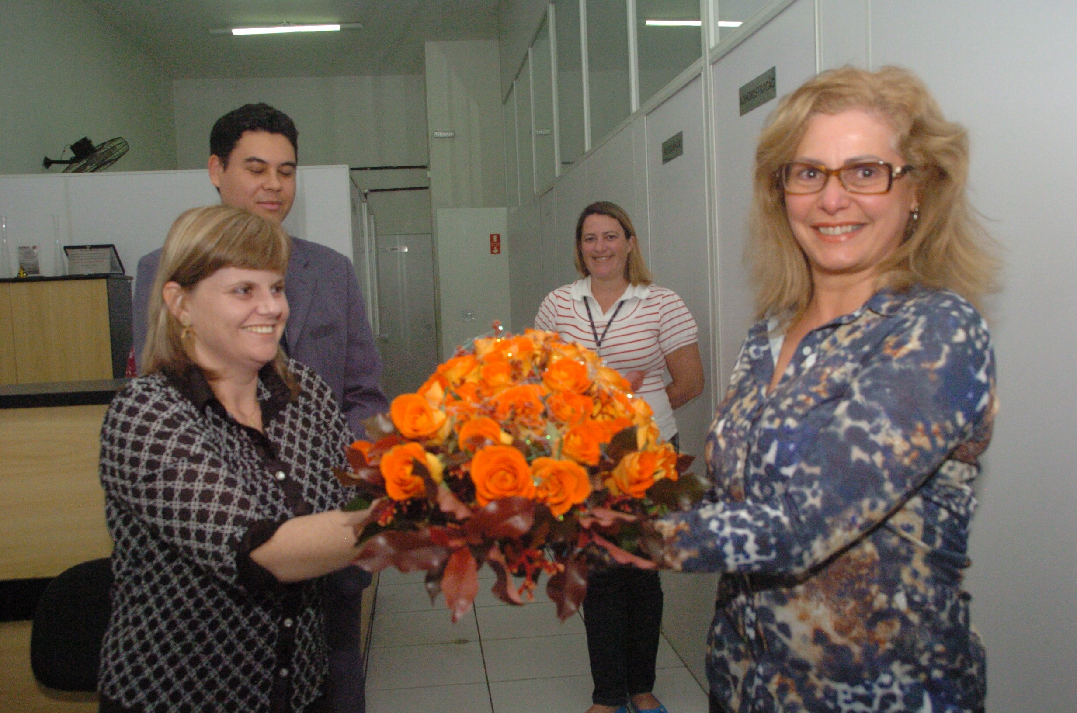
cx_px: 538
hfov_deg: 57.3
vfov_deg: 39.8
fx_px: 985
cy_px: 356
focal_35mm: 33
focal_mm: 22
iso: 1600
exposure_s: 1/250
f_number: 8
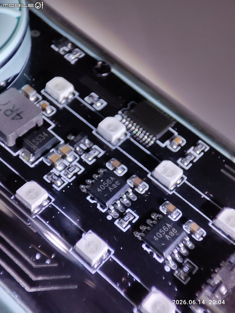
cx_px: 118
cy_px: 156
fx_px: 444
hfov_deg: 29.7
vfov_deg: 38.9
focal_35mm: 49
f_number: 2.4
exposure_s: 1/120
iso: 76
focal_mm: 4.1
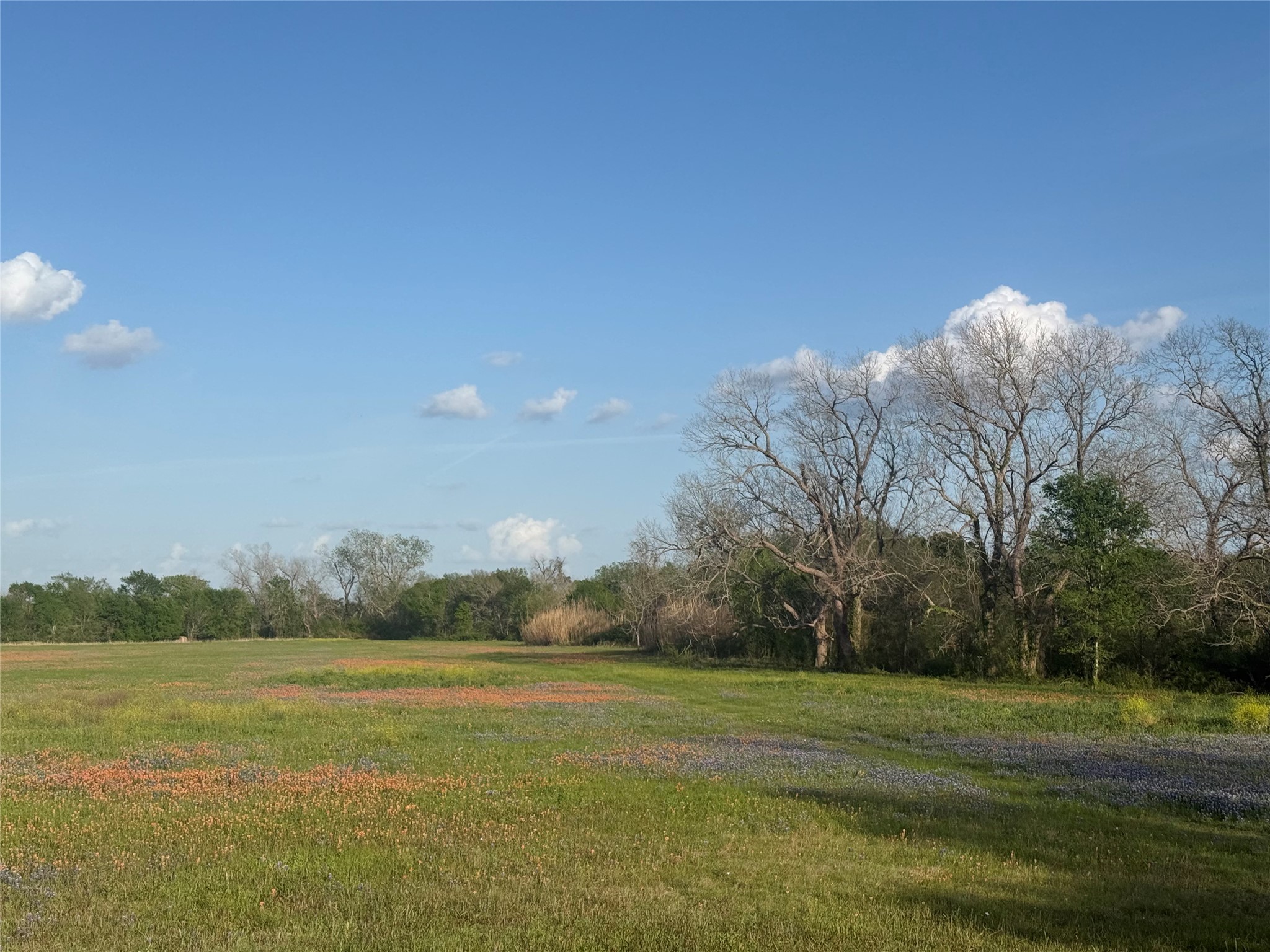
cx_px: 635
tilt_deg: +4.1
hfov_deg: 39.7
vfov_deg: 30.3
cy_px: 476
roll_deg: +0.6
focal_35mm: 48
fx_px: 1761
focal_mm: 6.76
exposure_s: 1/7874
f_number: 1.78
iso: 80
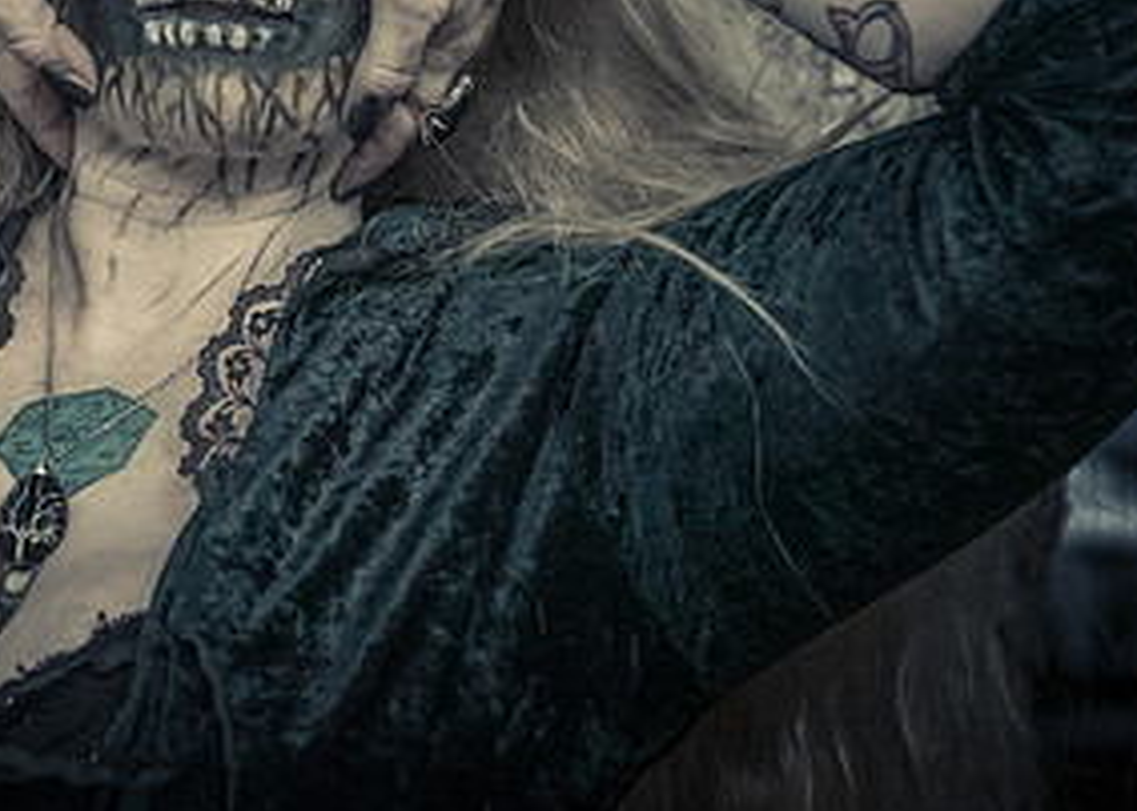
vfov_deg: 10.5
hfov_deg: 14.6
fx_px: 4391
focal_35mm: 136
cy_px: 218
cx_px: 72
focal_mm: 58
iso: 12800
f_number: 4.5
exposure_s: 1/320
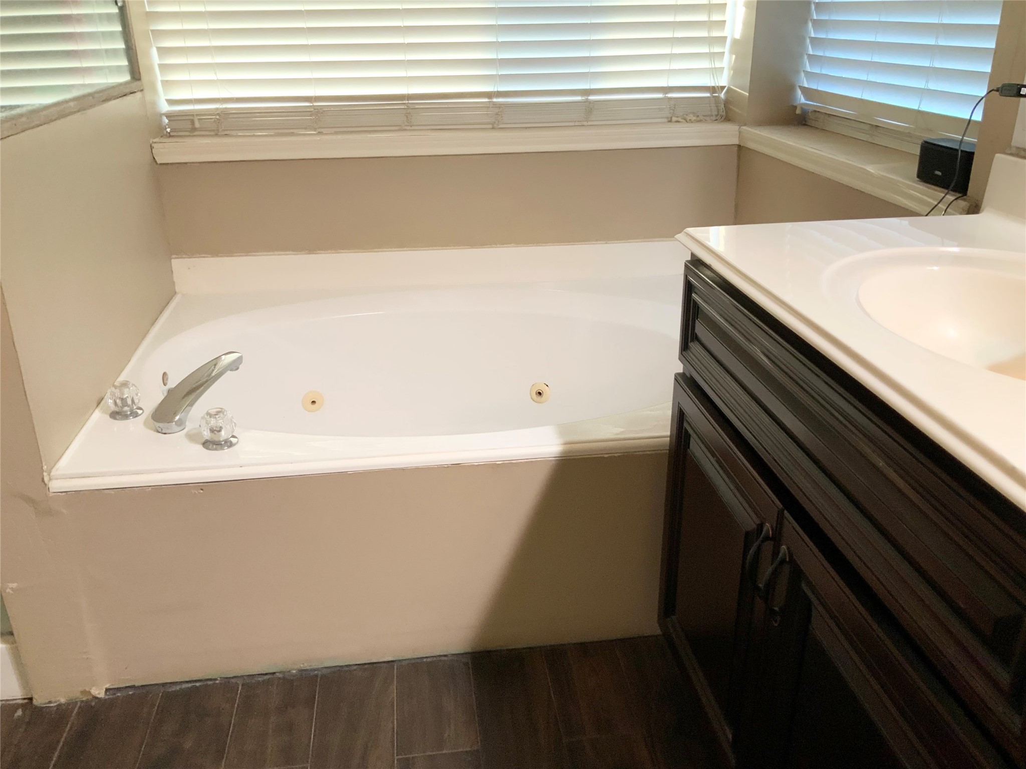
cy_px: 384
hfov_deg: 61.7
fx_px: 860
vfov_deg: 48.2
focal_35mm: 29
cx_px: 513
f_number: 1.8
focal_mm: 3
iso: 160
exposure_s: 1/60
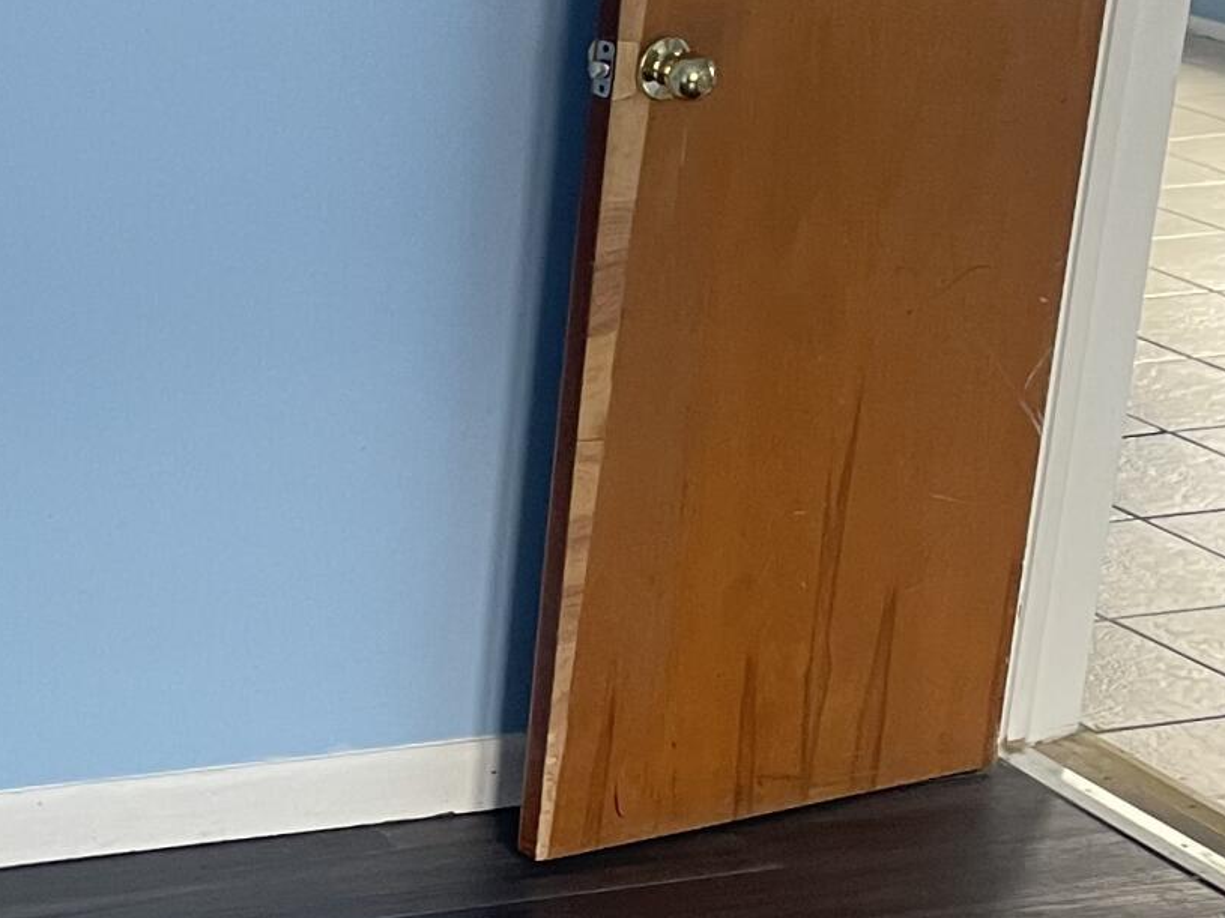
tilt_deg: -17.3
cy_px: 385
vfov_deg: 16.1
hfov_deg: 19.2
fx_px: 3255
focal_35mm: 92
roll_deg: +0.7
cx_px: -496
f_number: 1.6
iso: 125
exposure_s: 1/60
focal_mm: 5.1
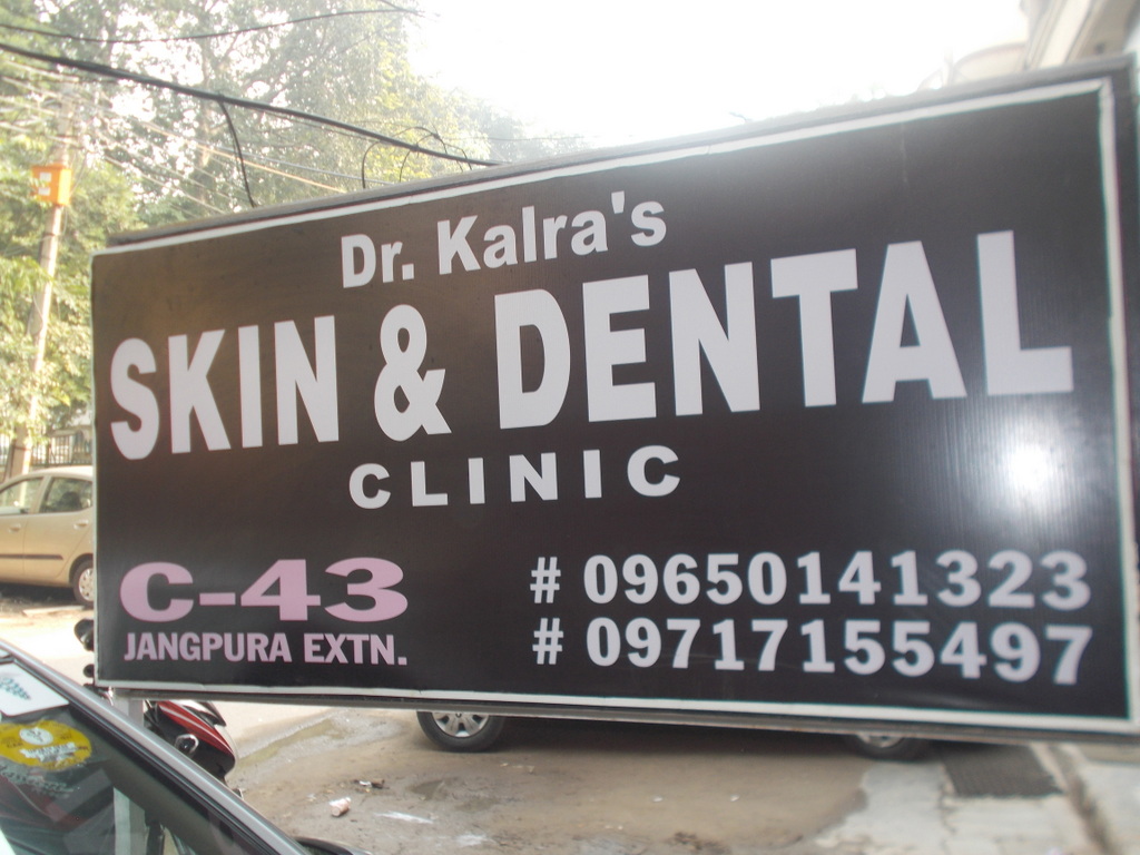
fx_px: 1120
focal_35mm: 34
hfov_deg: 54.0
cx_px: 570
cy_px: 428
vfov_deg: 41.8
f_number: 3.6
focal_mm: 6
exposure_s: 1/40
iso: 80
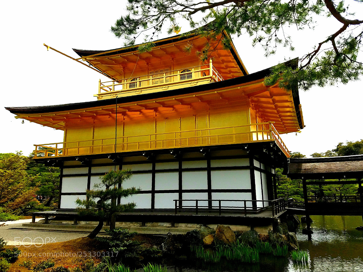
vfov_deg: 53.0
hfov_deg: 67.3
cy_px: 136
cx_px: 182
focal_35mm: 26
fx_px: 273
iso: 50
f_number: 1.7
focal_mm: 4.2
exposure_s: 1/3832
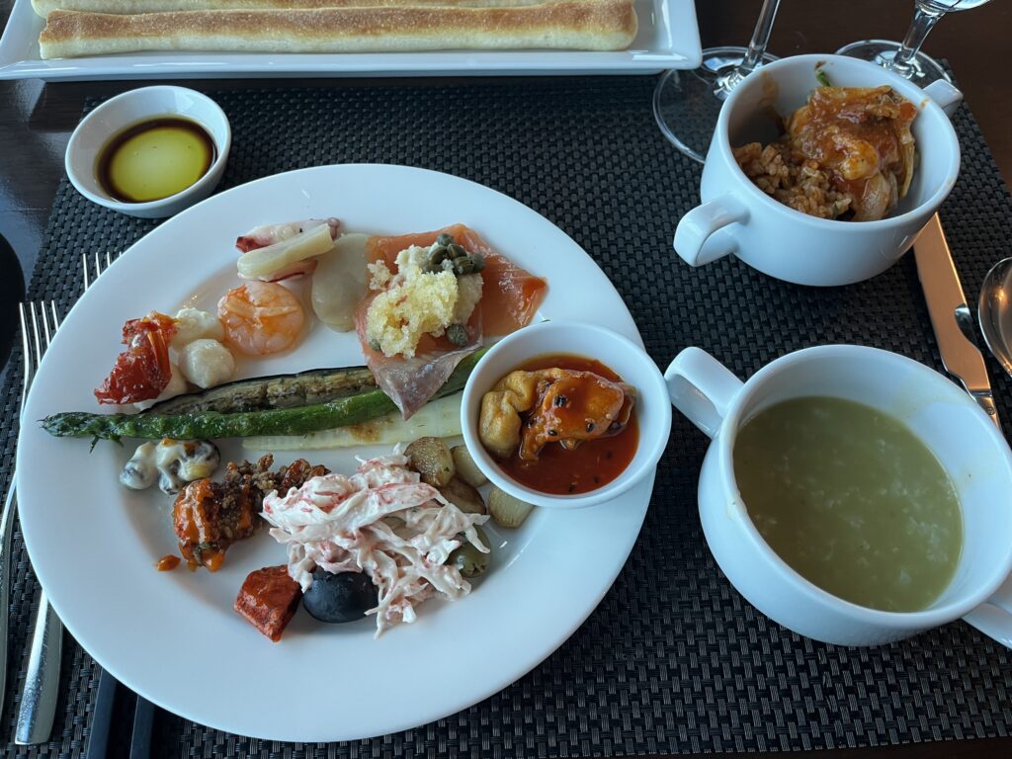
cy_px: 380
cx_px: 506
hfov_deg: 67.3
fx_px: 760
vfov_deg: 53.1
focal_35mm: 26
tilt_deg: -62.8
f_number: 1.6
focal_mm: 5.1
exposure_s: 1/60
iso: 80
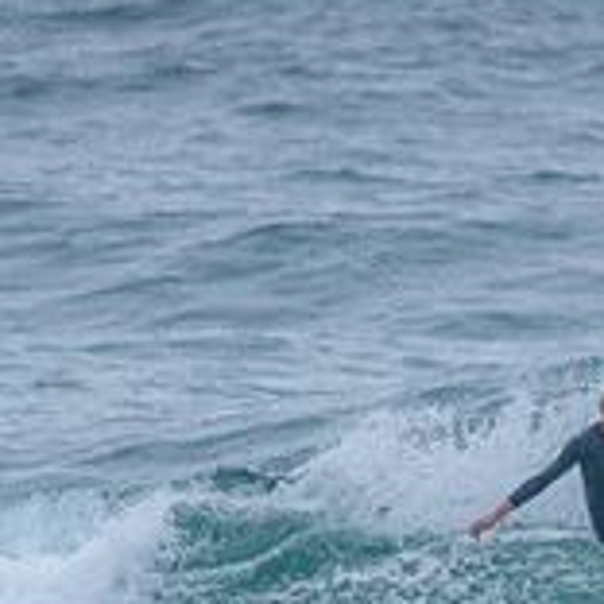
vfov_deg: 0.9
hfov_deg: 0.9
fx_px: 38198
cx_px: 507
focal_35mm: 1935
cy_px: 567
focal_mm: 500
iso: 1600
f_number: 5.6
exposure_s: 1/2000
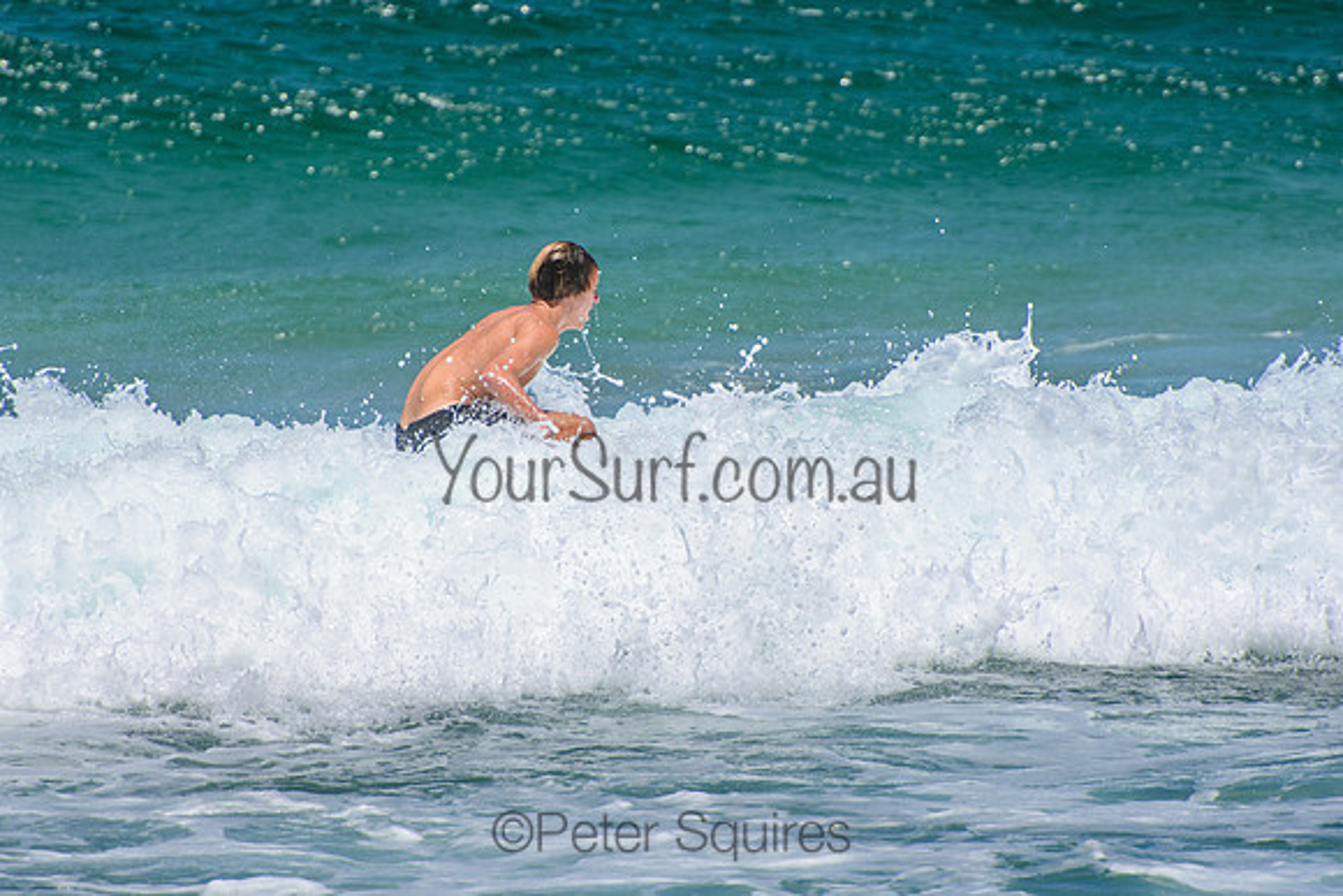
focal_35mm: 600
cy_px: 448
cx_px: 672
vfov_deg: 2.3
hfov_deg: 3.4
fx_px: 22388
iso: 200
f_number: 5.6
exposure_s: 1/2000
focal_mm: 400
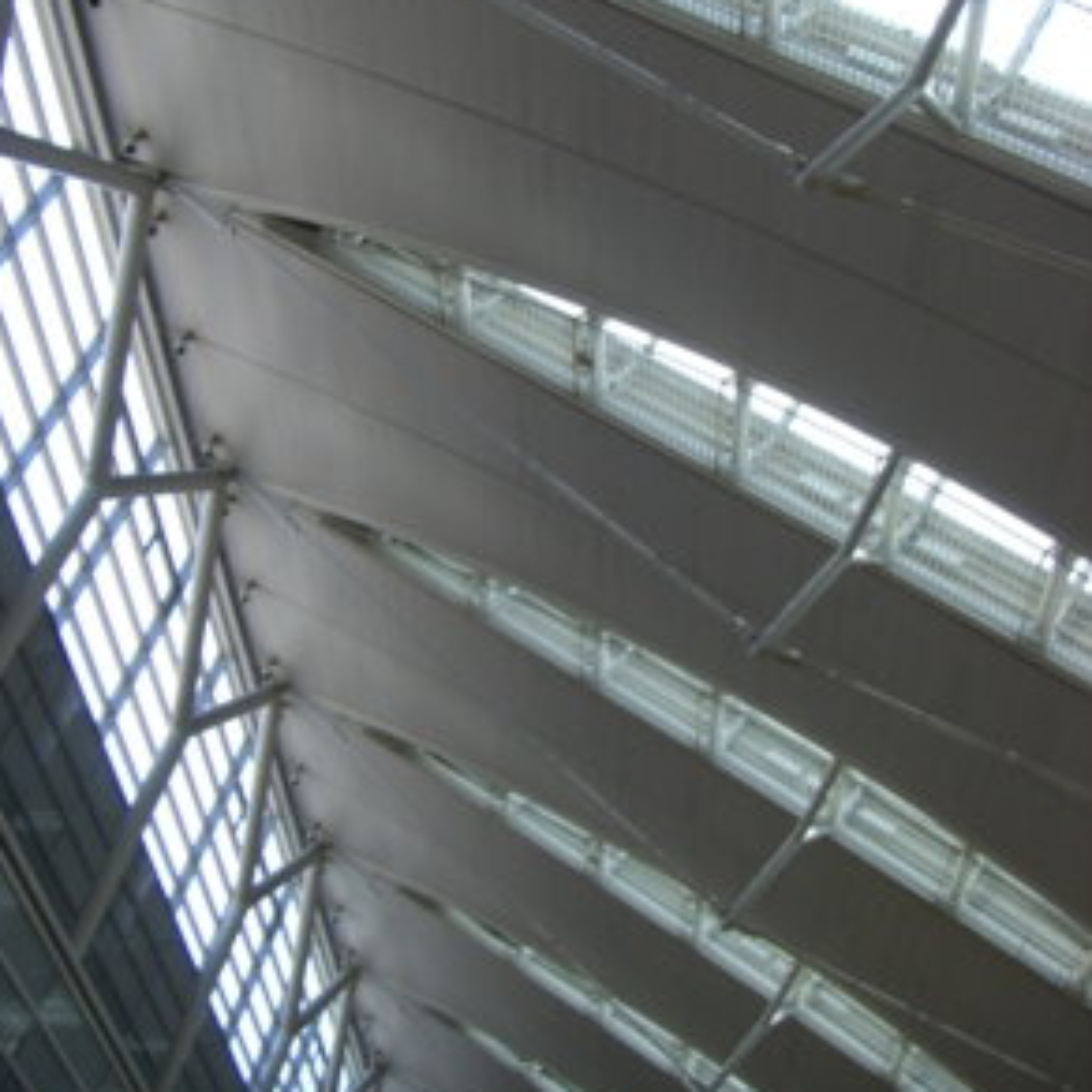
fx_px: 1642
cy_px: 456
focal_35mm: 46
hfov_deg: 36.8
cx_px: 535
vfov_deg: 36.7
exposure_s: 1/100
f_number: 3.4
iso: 50
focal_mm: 6.3
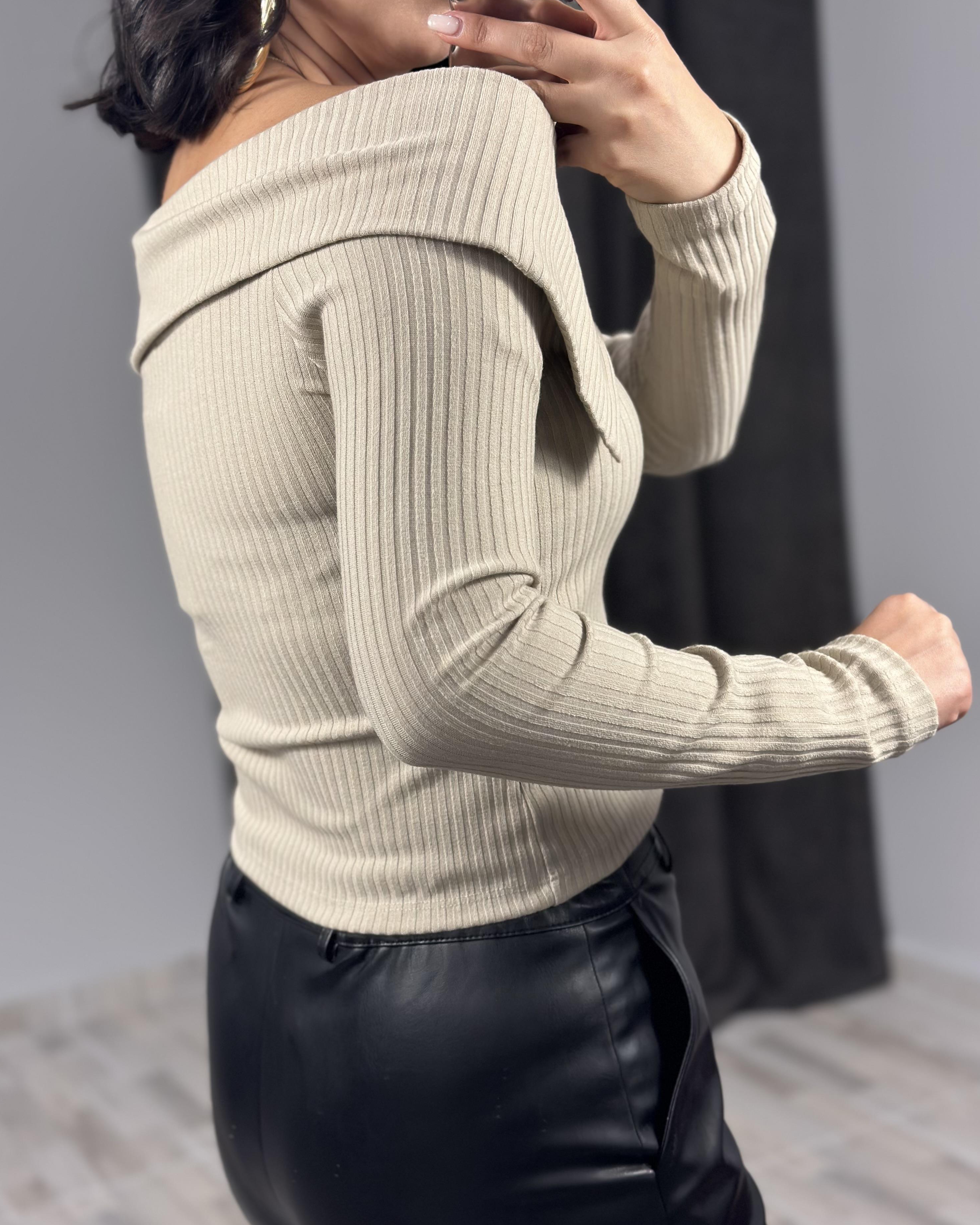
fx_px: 1849
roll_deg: +7.5
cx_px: 488
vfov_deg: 36.7
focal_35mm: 51
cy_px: 591
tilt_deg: -32.3
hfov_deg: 29.7
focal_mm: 6.86
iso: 80
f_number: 1.78
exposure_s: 1/100
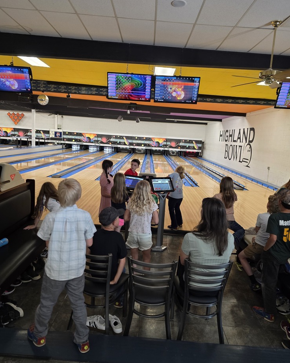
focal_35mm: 25
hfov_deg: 56.8
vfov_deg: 68.1
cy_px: 173
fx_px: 268
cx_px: 144
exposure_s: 1/52.5
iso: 250
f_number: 1.7
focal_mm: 6.3
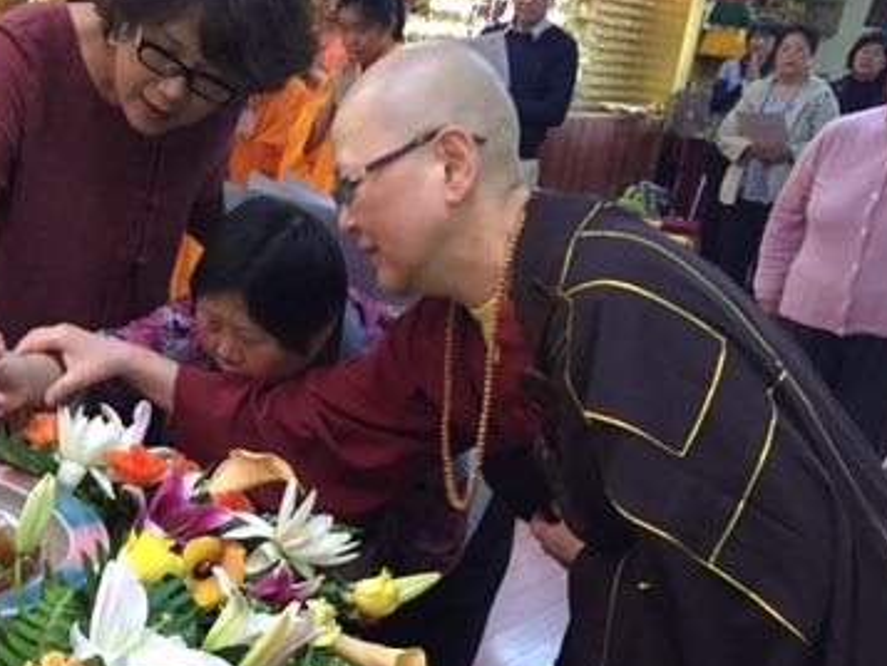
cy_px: 460
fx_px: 1333
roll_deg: -7.1
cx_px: 127
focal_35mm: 52
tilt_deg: -19.2
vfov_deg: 27.8
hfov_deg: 35.1
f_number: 2.2
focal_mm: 4.15
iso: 200
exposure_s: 1/33
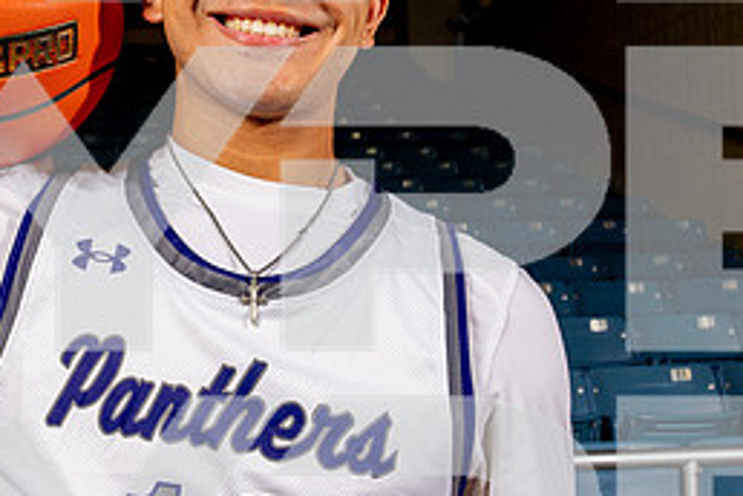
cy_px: 200
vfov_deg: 25.0
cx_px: 225
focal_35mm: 54
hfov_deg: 36.3
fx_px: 1114
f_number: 7.1
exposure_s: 1/125
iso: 250
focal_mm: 24
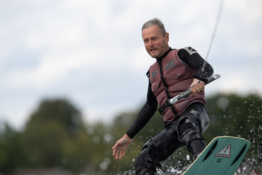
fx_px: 2911
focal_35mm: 400
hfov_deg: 5.2
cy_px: 88
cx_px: 131
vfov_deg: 3.4
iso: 320
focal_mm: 400
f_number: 5
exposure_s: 1/2000
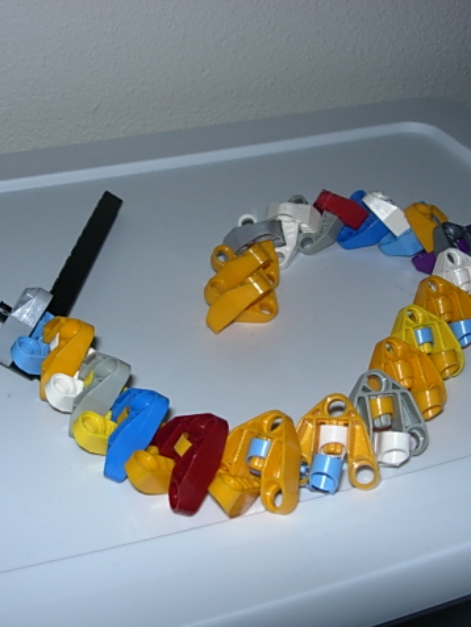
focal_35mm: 51
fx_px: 925
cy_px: 313
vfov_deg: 37.5
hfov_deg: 28.5
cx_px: 204
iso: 79
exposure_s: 1/64
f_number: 4.8
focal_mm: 7.8
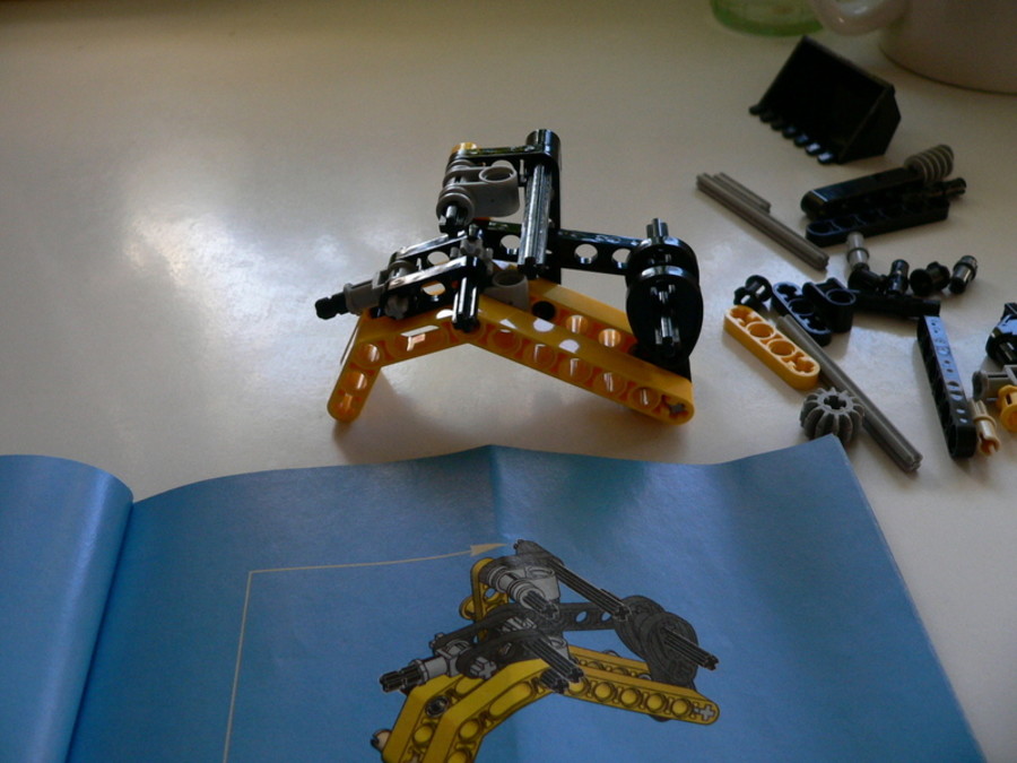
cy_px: 382
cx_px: 508
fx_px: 1058
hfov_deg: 51.4
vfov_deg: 39.7
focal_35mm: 36
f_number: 2.8
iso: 200
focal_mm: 6
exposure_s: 1/100
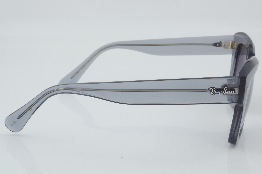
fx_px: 546
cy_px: 87
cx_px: 131
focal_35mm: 75
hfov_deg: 27.0
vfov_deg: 18.2
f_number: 29
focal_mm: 50
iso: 100
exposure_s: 1/4
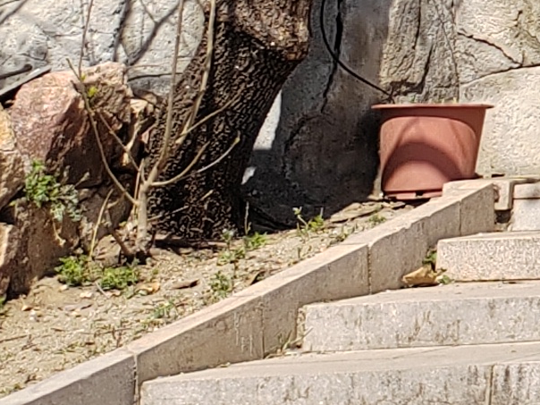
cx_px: 1753
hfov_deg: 8.5
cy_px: -408
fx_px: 2855
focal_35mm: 183
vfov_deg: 7.8
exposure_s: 1/1400
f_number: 1.9
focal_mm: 5.52
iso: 100
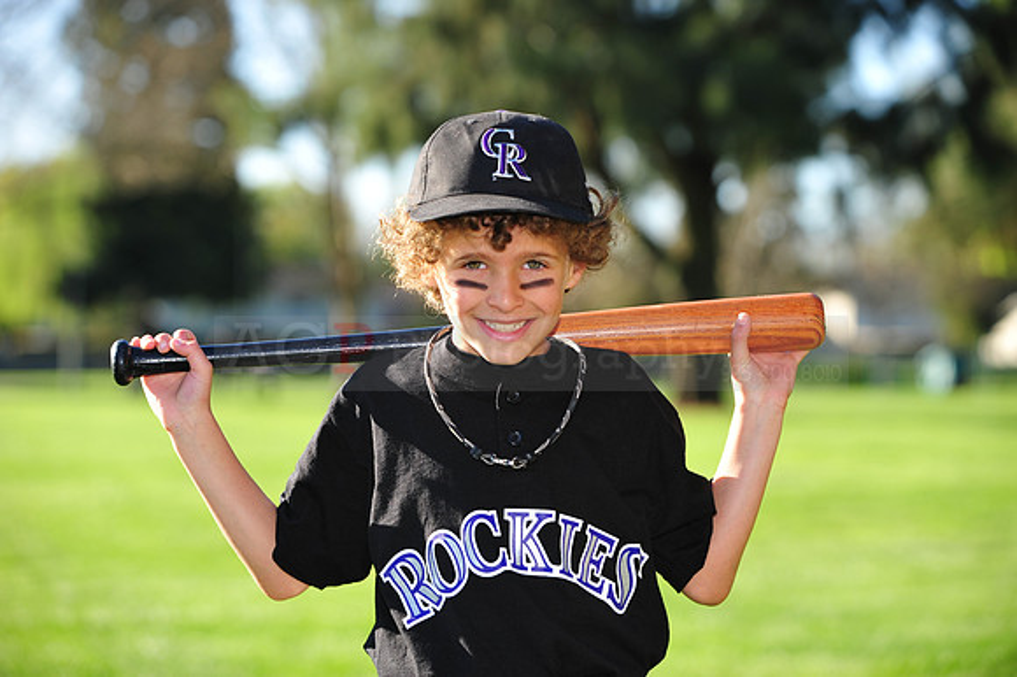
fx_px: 3162
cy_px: 338
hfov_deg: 18.3
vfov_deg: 12.2
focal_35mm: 112
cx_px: 508
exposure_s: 1/500
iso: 200
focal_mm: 112
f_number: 4.5
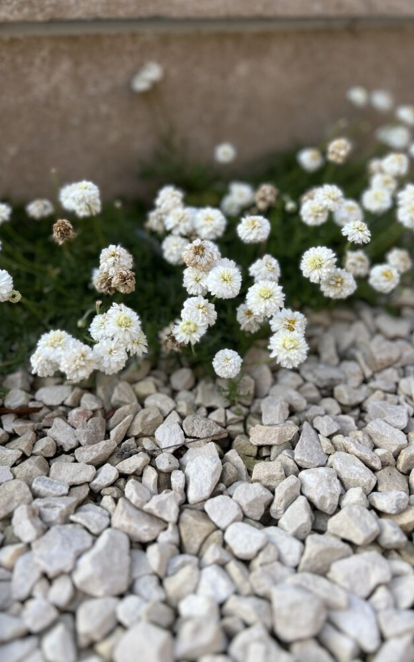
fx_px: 505
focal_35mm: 28
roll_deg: -1.5
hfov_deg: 44.5
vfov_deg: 66.5
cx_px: 201
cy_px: 330
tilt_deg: -33.4
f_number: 1.5
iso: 50
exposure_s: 1/476
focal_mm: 5.7
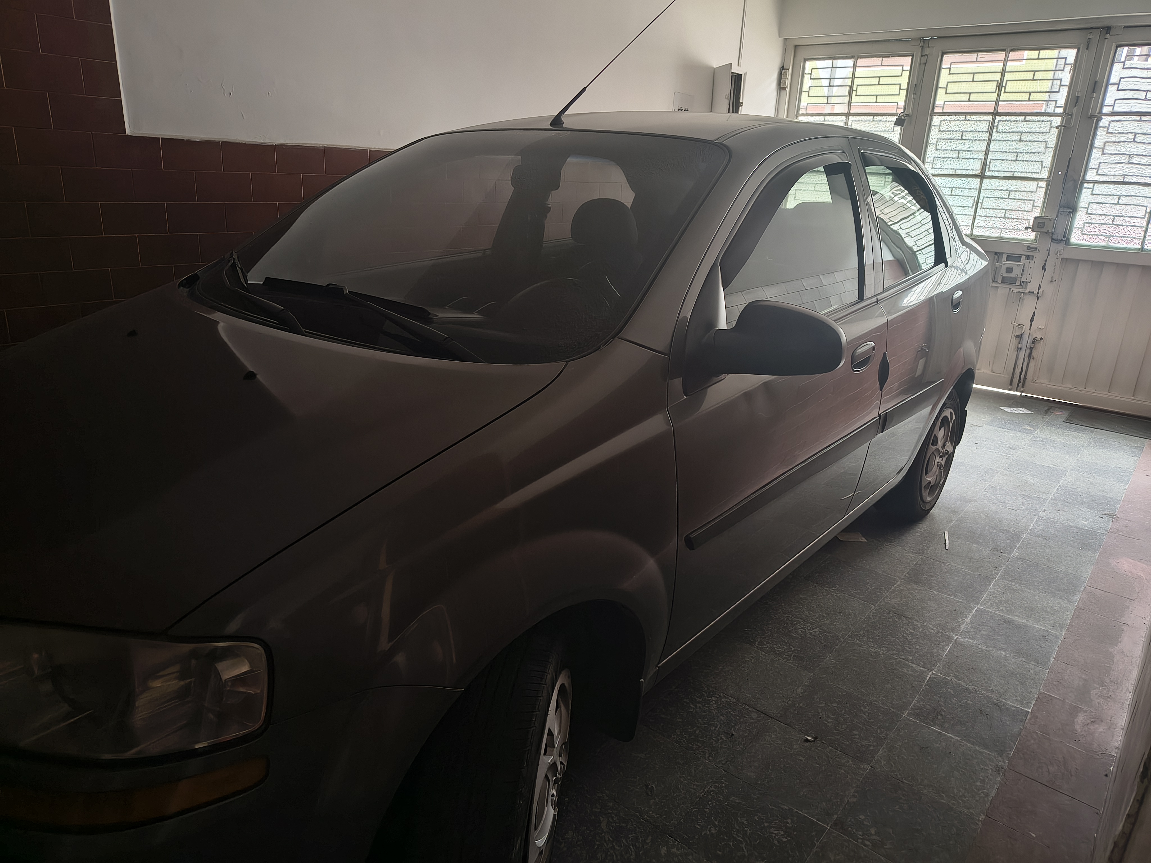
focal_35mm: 24
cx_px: 576
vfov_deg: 56.8
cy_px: 432
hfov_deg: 71.6
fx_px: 798
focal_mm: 5.56
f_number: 1.8
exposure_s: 1/60
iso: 453
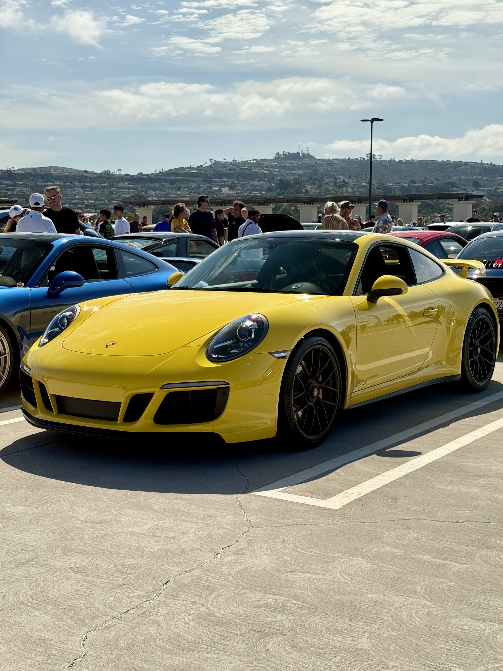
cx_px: 252
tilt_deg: -6.1
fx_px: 930
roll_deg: +0.1
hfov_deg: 30.3
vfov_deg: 39.7
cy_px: 336
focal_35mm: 48
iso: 100
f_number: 1.78
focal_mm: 6.76
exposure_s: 1/3704
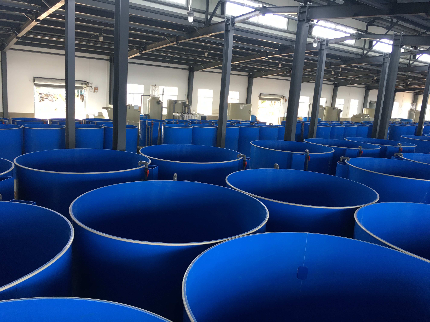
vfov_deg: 48.2
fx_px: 360
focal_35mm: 29
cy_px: 161
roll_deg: -4.6
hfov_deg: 61.7
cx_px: 215
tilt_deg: -10.4
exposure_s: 1/33
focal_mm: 4.15
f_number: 2.2
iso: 32
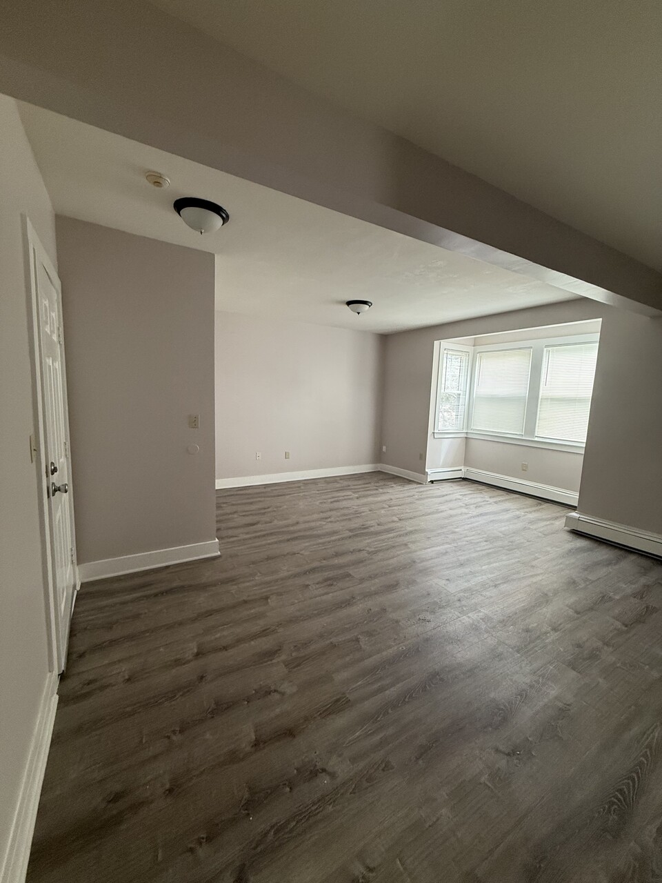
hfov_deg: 85.7
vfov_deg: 102.1
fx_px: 357
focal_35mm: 14
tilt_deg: -6.7
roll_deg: -2.2
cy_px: 442
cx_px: 331
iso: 400
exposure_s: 1/120
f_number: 2.2
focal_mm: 2.22
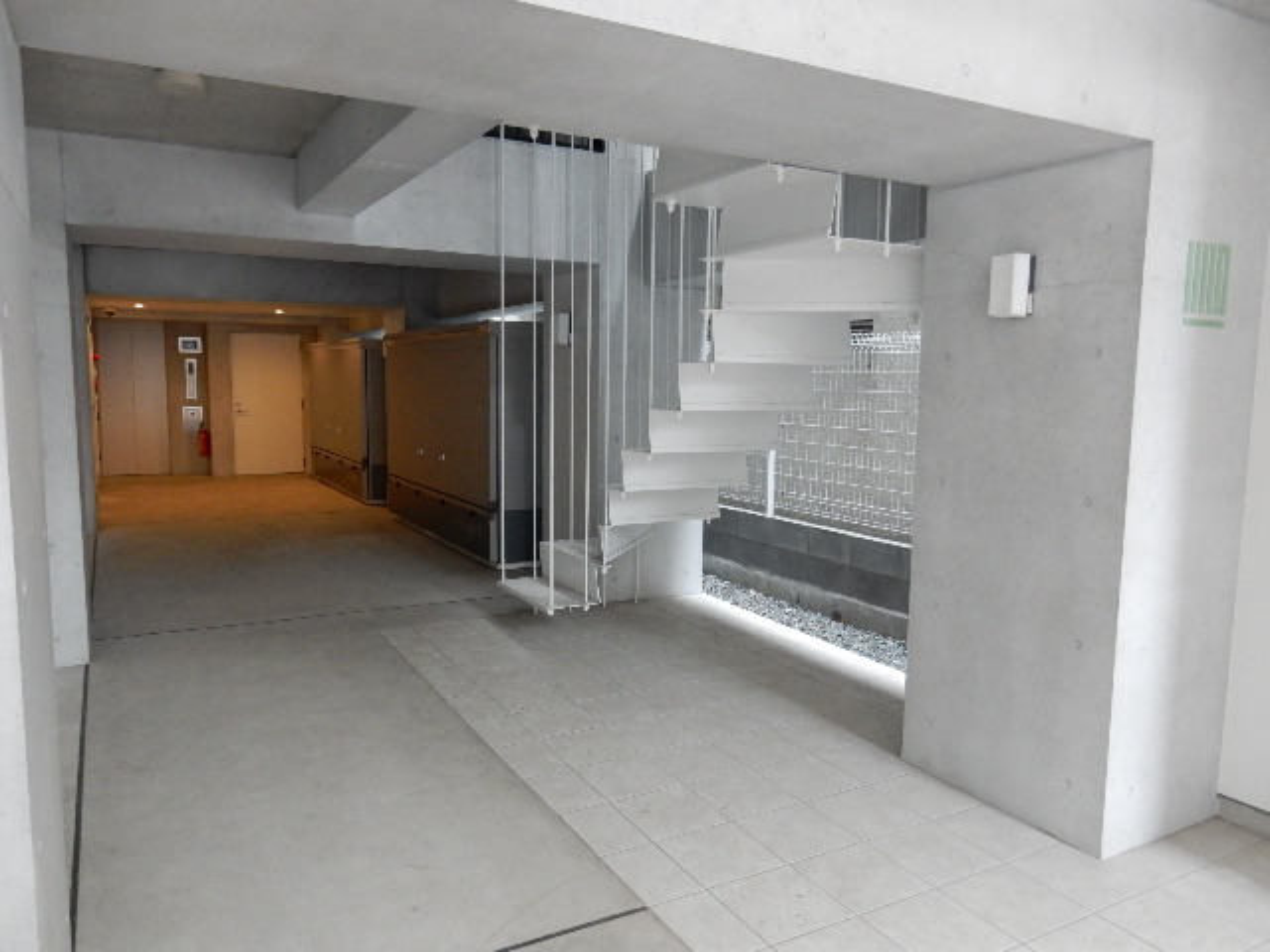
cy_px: 476
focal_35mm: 25
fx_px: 917
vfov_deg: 54.9
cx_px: 635
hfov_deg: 69.4
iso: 360
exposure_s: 1/30
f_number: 3.7
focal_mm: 4.5
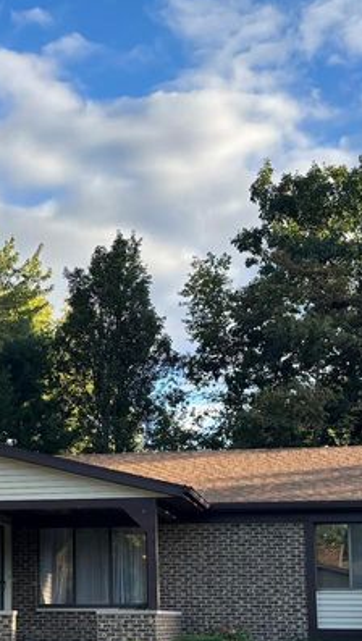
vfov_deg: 28.8
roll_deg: +0.3
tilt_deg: +8.8
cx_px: 39
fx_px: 1243
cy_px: 426
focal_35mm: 73
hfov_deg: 16.4
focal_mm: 5.96
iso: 50
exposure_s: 1/1007
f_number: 1.6
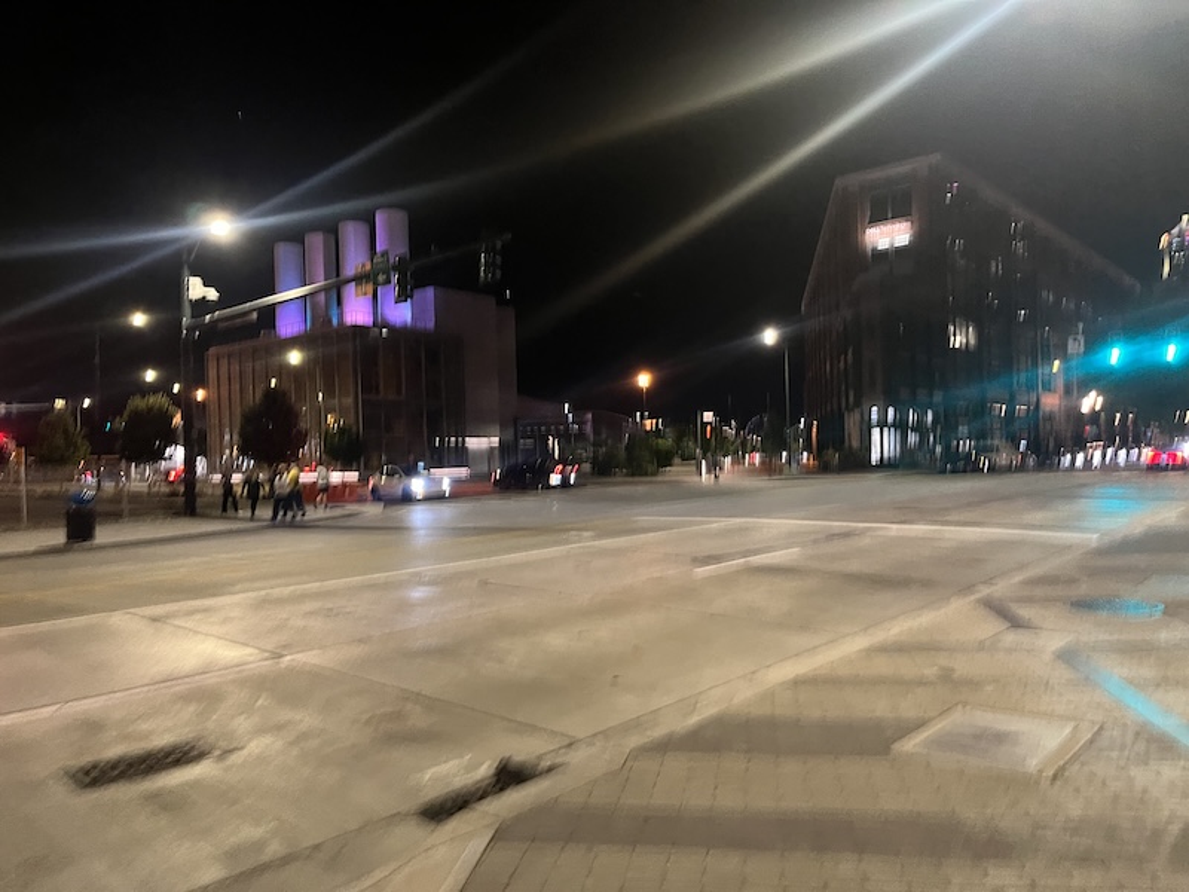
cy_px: 446
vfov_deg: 53.1
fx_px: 893
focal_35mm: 26
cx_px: 594
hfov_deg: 67.3
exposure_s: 1/30
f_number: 1.6
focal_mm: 5.1
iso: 640
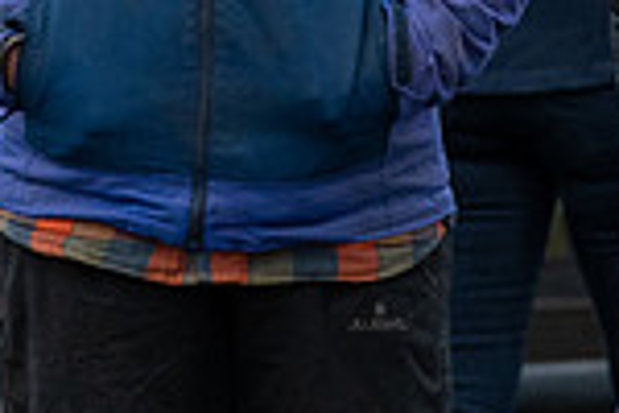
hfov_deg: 1.5
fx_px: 23967
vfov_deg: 1.0
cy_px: -358
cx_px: 454
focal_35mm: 1394
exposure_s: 1/1000
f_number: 5.6
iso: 1250
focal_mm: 240
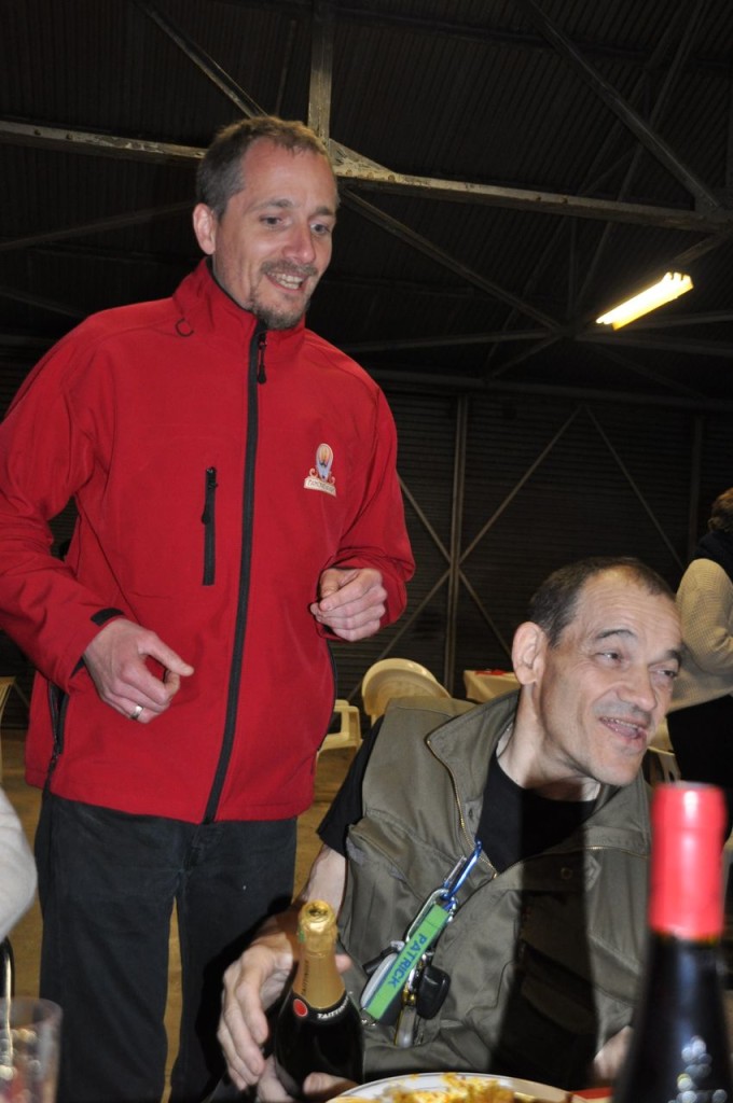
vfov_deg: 49.6
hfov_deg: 34.1
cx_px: 366
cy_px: 552
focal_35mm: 39
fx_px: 1194
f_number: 4
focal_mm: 26
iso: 800
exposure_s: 1/60
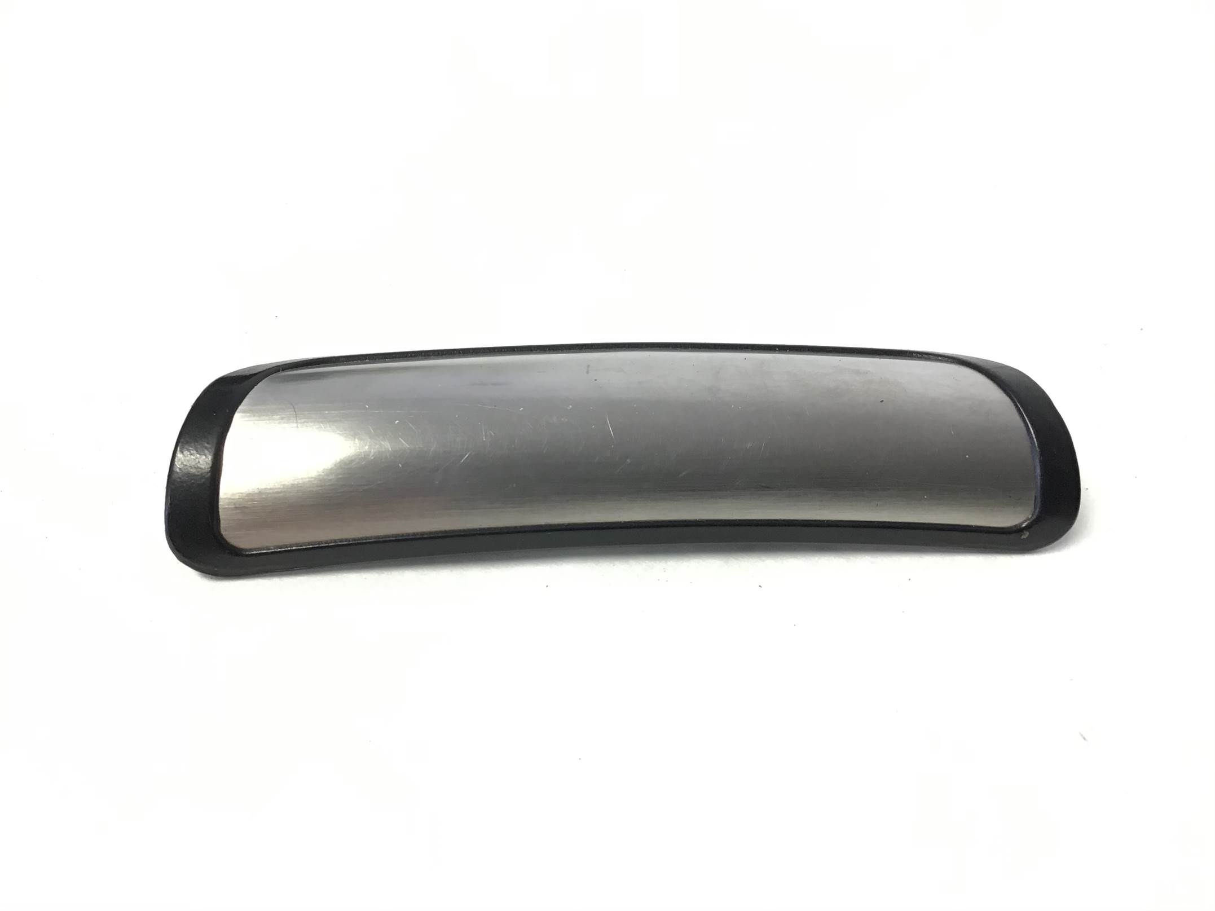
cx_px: 608
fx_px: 1088
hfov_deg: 58.4
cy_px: 456
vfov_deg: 45.4
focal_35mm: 31
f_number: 2.4
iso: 32
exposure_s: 1/30
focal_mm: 3.3
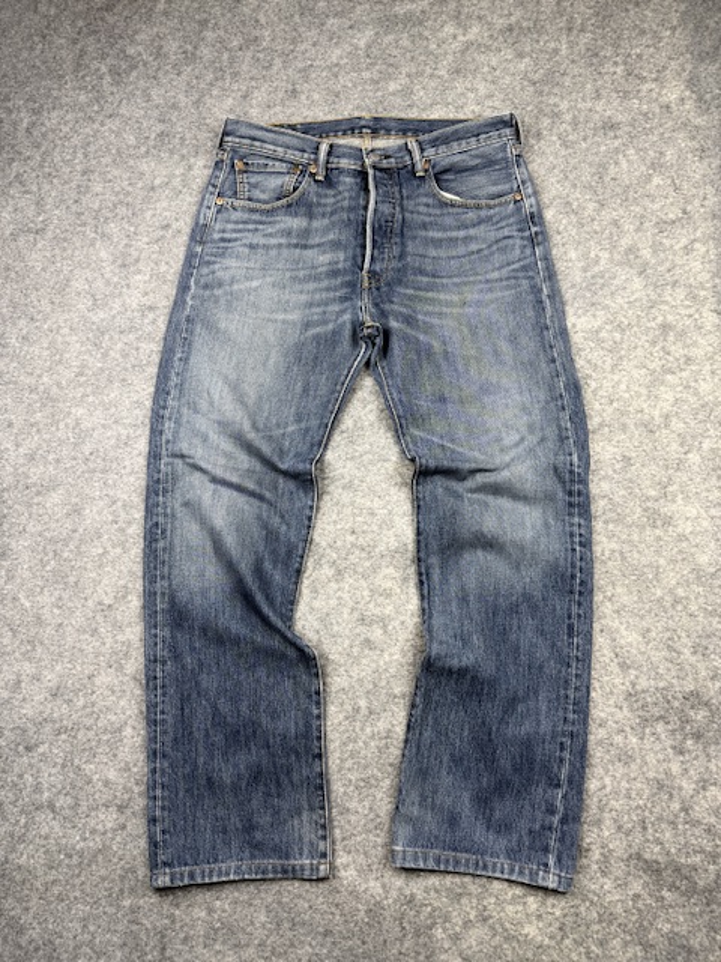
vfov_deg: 71.6
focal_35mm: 24
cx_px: 360
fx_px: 667
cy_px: 481
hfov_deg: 56.8
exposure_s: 1/100
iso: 64
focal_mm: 6.76
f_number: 1.78
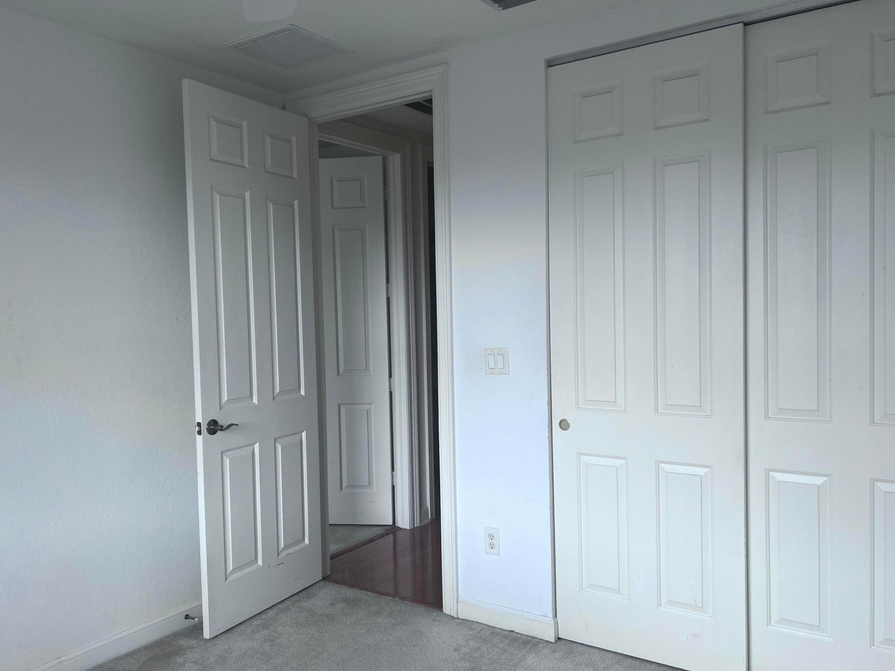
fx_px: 750
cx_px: 417
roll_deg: +1.6
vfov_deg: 48.2
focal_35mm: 29
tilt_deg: -3.4
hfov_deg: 61.6
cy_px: 342
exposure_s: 1/194
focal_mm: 5.7
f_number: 1.5
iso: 40
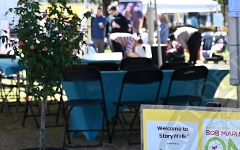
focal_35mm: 146
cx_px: 320
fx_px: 955
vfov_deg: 8.8
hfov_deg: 13.7
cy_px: 196
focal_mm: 35
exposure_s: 1/250
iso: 200
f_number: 4.5
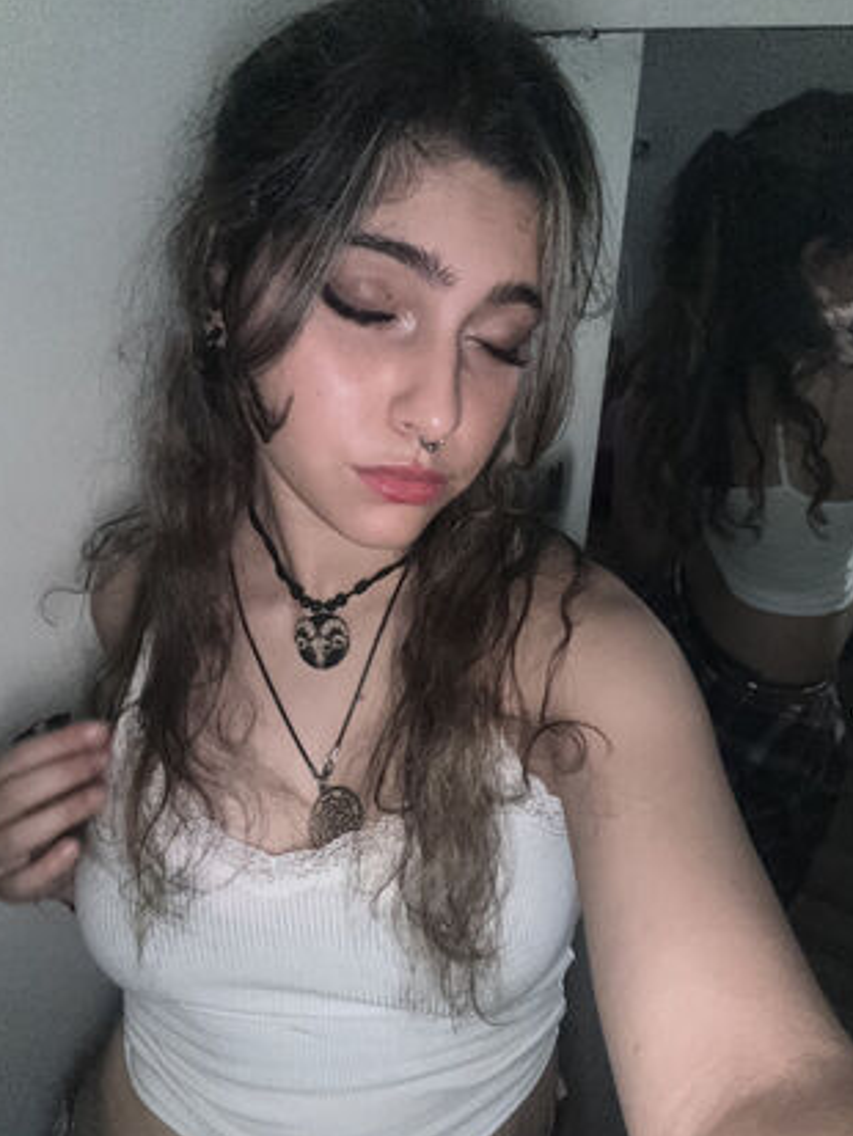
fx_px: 854
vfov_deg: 67.3
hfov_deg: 53.0
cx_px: 468
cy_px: 576
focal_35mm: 26
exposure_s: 1/29
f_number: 1.9
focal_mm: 2.69
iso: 400
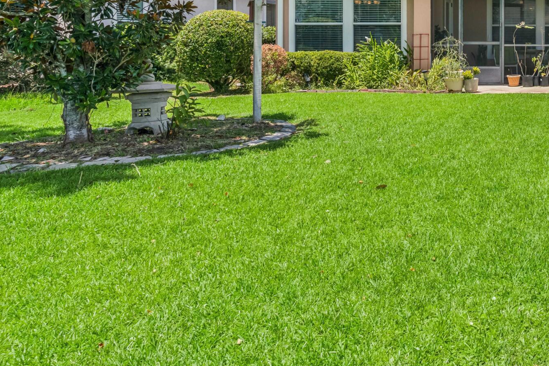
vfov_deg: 33.3
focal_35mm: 38
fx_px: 580
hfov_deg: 40.8
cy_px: 40
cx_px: 604
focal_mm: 17
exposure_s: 1/320
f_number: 8
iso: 250
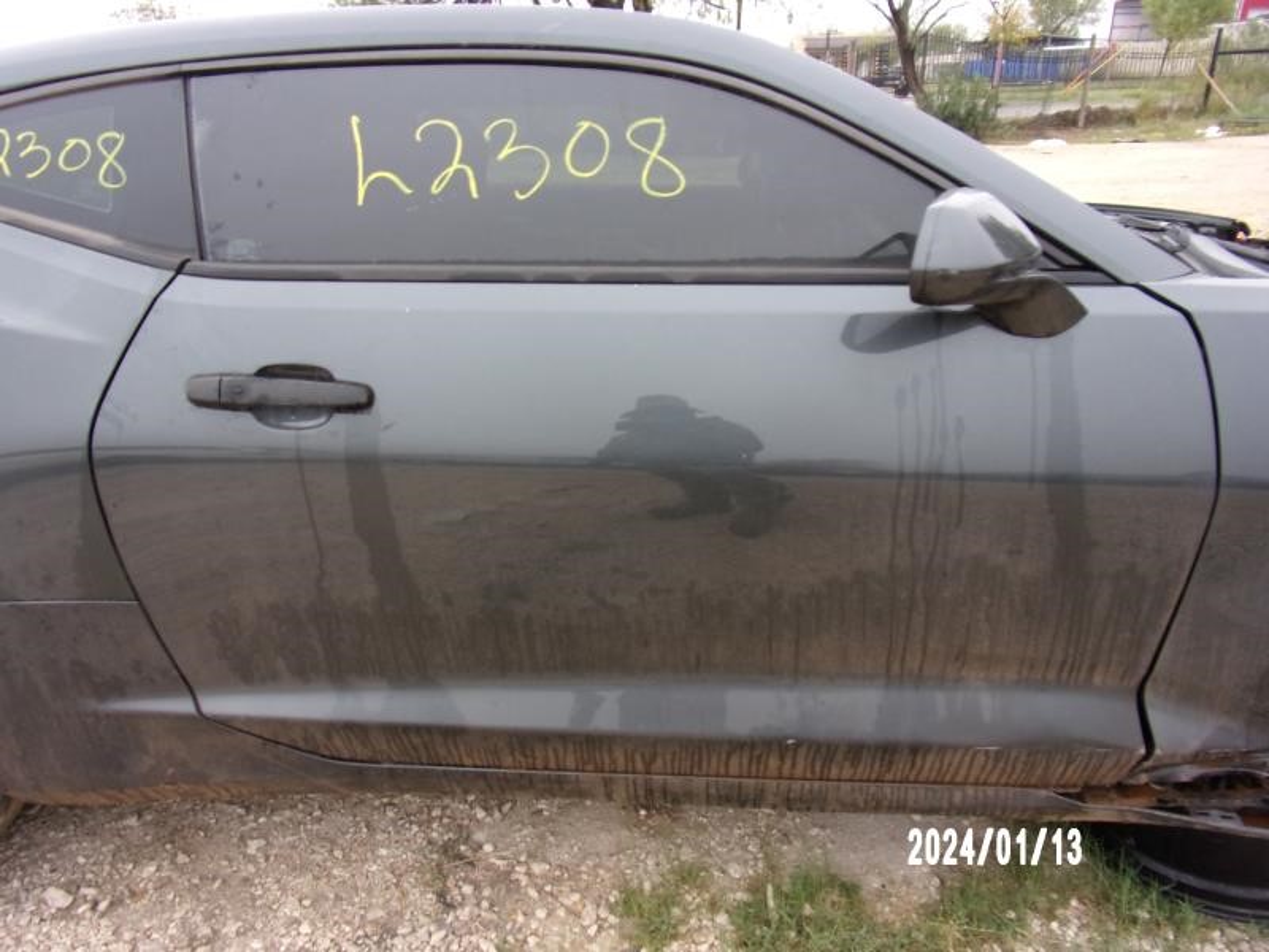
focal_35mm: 24
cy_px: 476
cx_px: 634
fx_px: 880
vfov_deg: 56.8
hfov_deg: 71.6
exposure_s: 1/34
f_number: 3.3
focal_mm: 4.3
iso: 113
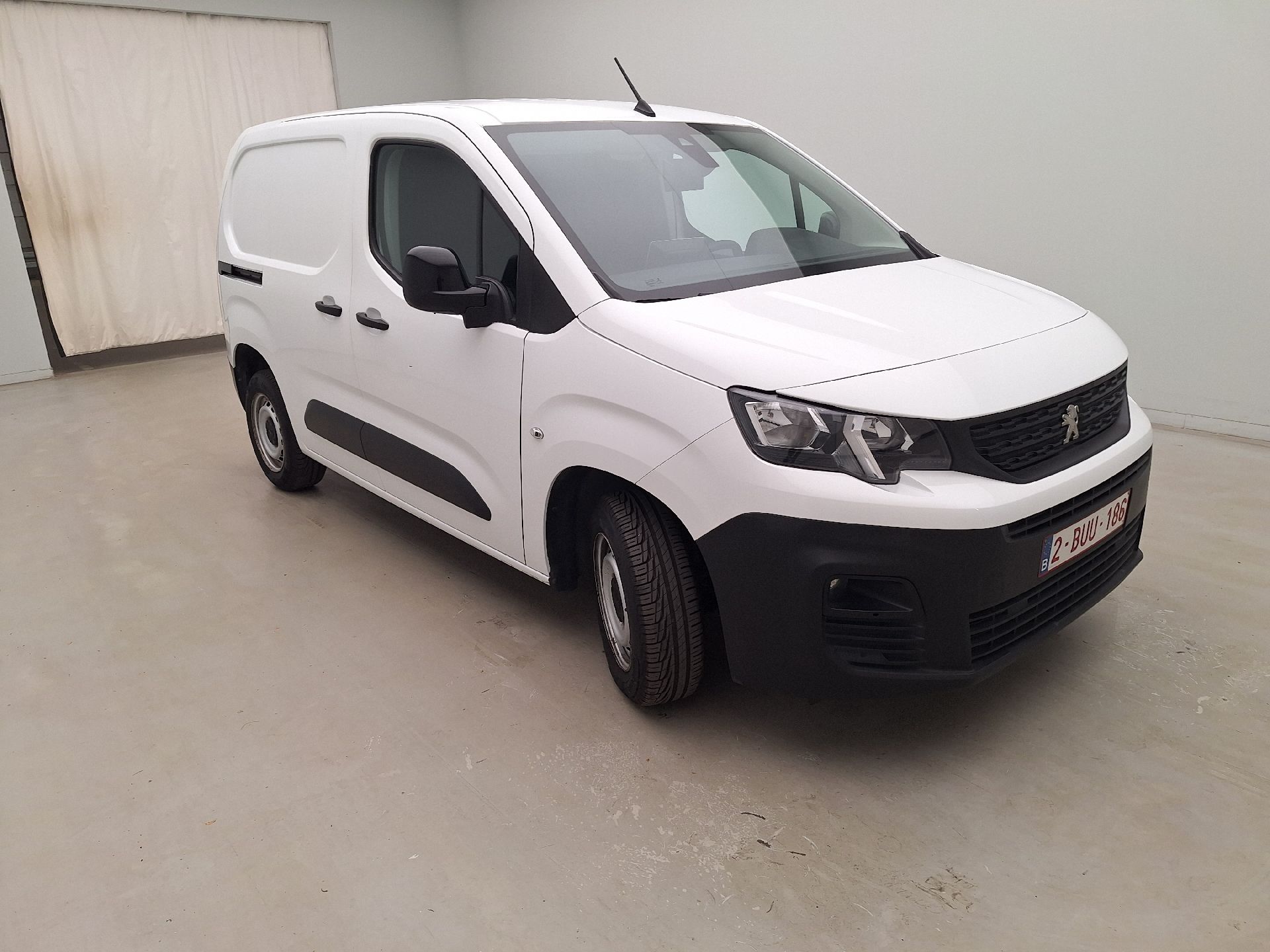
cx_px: 635
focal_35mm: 23
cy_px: 476
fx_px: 844
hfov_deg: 73.9
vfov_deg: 58.9
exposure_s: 1/139
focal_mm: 5.54
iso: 40
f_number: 1.8
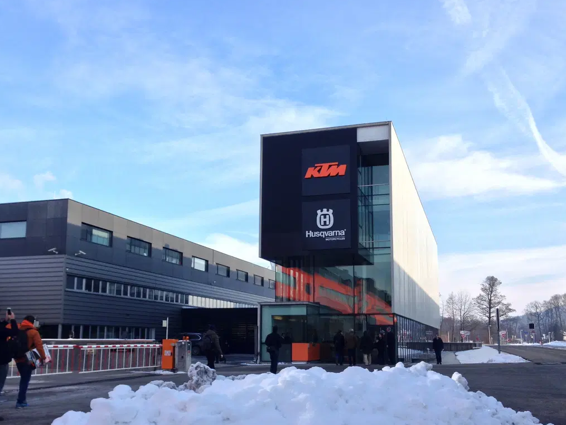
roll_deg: -0.5
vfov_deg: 36.7
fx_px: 638
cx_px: 259
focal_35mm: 39
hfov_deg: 47.8
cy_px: 248
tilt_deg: +7.3
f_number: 2.4
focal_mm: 4.12
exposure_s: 1/1043
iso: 50
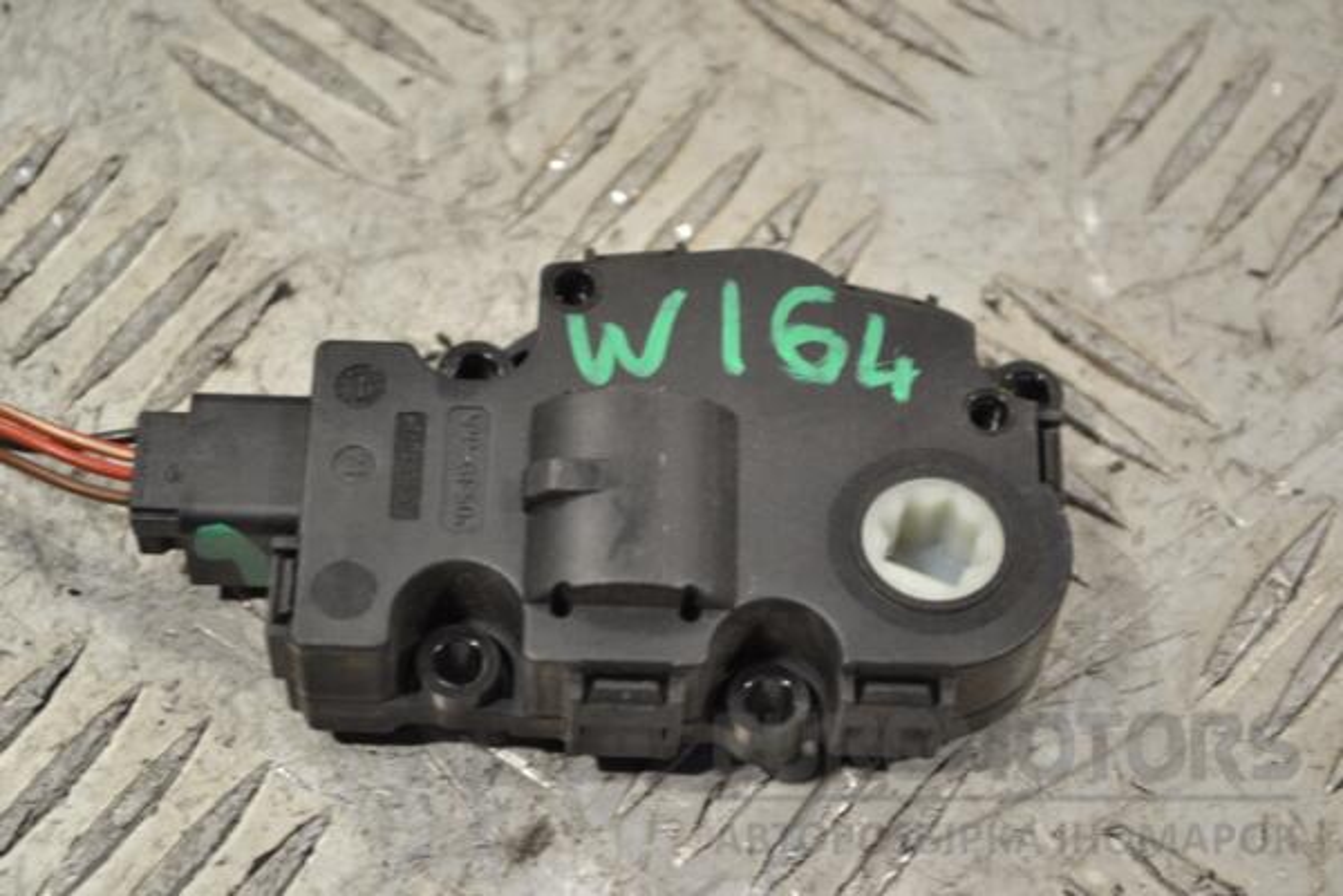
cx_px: 672
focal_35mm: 82
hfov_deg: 24.6
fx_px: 3077
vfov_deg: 16.6
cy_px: 448
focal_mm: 55
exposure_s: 1/30
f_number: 5.6
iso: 220
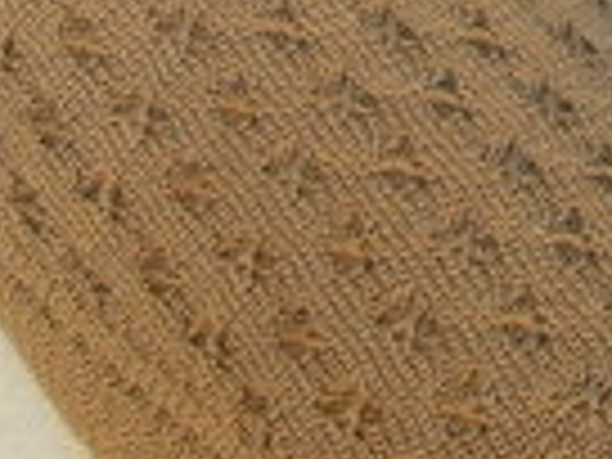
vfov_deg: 8.0
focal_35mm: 184
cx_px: 819
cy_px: -112
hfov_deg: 10.5
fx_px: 3253
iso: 63
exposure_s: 1/4
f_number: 3.5
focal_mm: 6.6
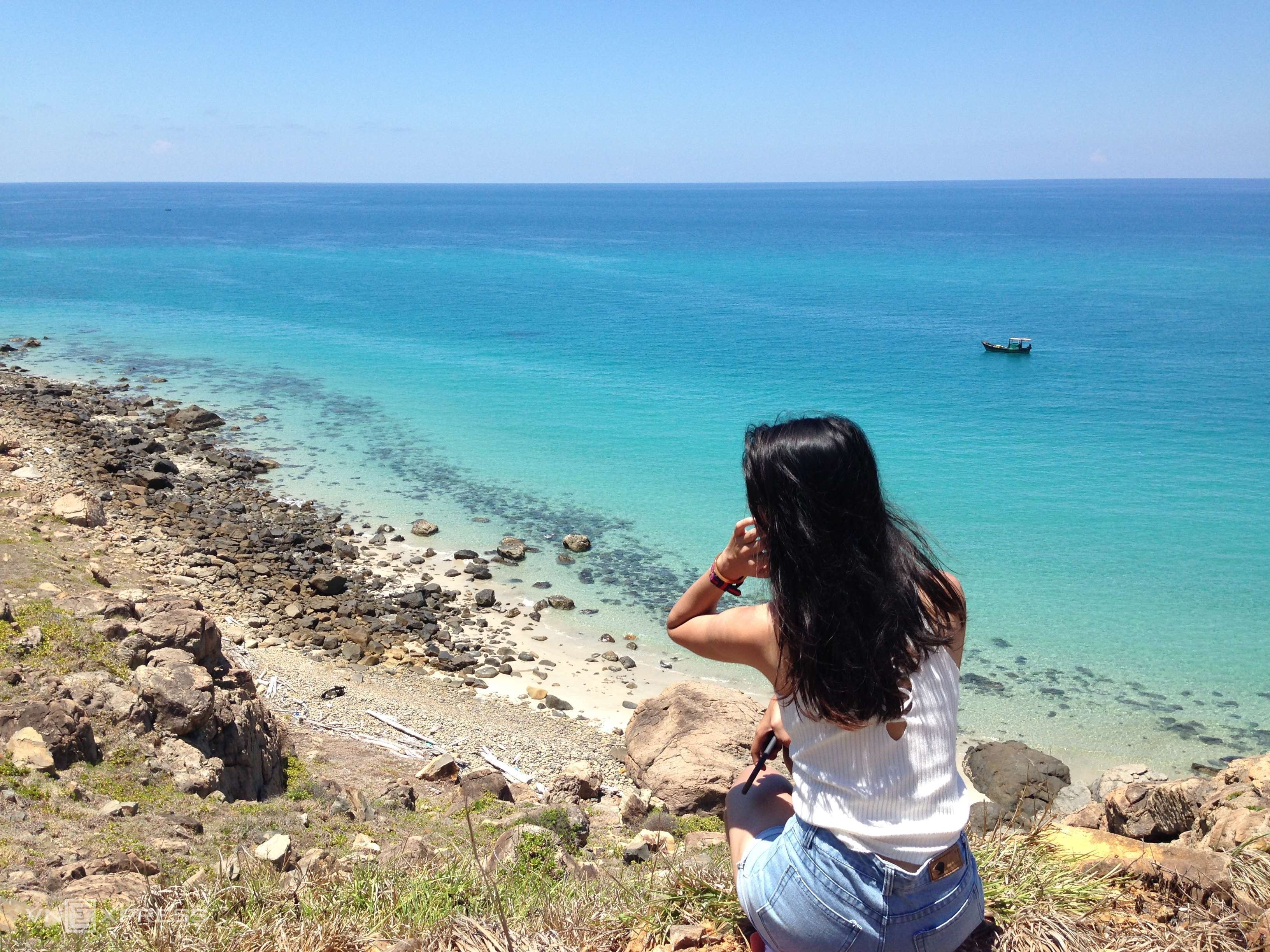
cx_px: 635
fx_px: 1211
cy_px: 476
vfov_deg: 42.9
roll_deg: +0.8
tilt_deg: -13.8
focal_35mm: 33
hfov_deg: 55.4
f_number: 2.4
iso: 50
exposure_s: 1/1506
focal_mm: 4.12
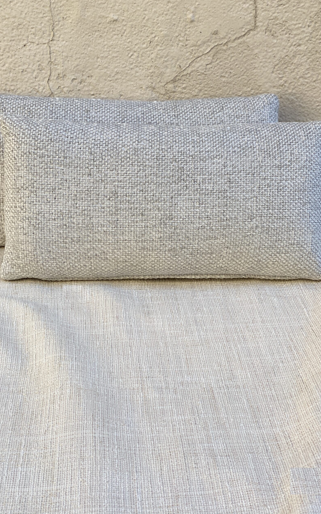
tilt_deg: -25.6
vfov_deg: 36.3
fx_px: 784
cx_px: 152
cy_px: 254
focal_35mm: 56
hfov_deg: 23.1
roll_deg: -0.8
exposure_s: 1/129
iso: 20
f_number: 2
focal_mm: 6
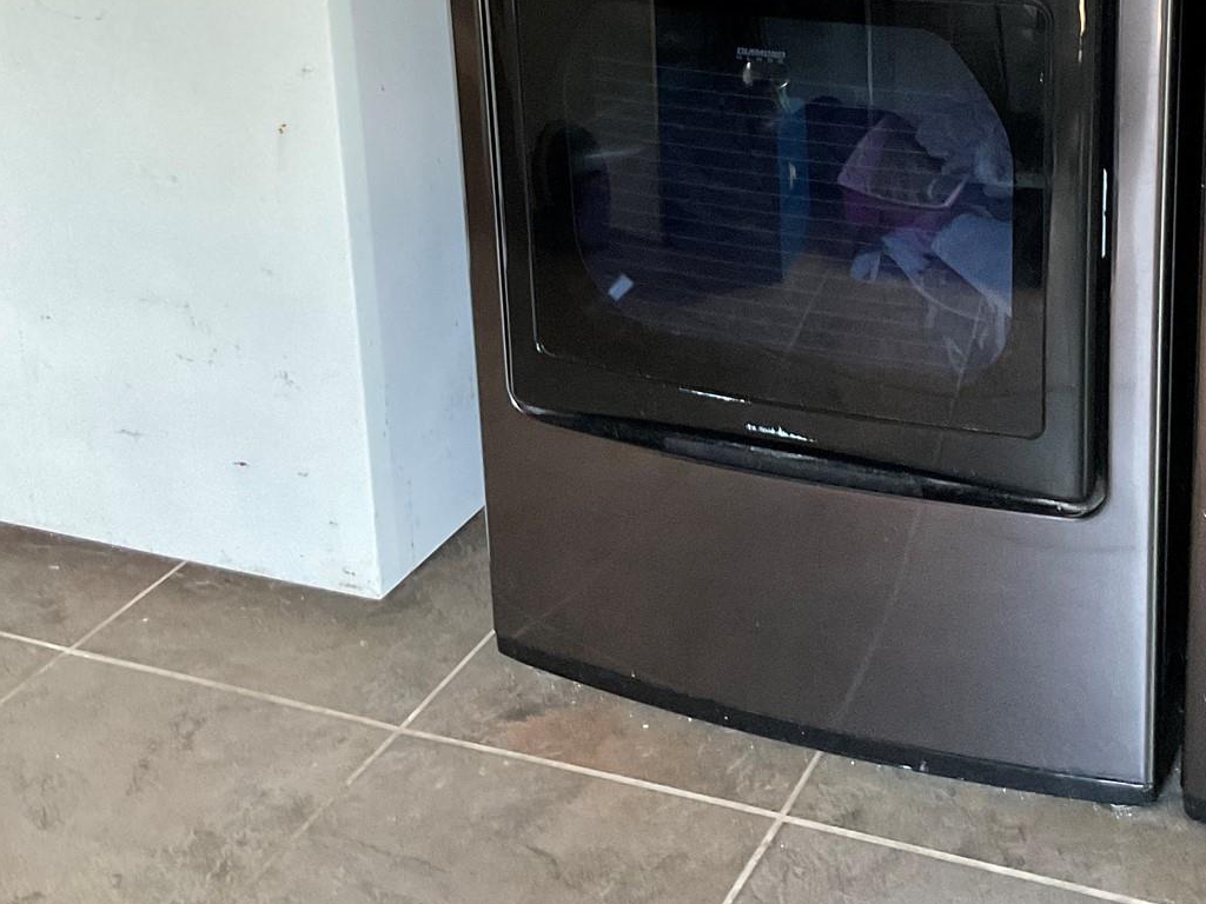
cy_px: 81
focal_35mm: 58
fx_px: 2021
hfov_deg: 32.9
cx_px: 809
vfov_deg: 24.5
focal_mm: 3
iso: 250
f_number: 1.8
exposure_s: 1/60
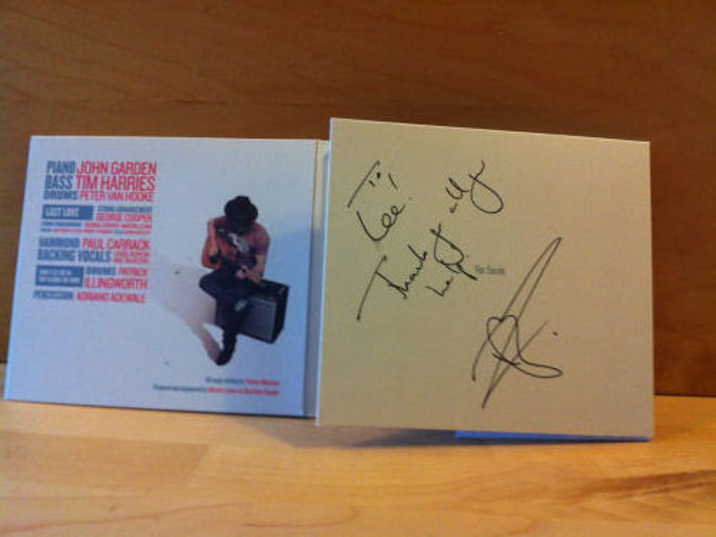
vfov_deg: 40.7
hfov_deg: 52.6
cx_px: 358
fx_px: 724
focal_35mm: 35
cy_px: 268
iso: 160
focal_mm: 3.85
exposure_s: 1/15
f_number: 2.8
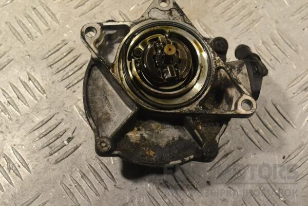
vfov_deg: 16.6
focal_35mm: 82
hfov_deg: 24.6
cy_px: 103
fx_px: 706
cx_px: 154
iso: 3200
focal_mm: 55
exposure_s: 1/400
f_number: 10
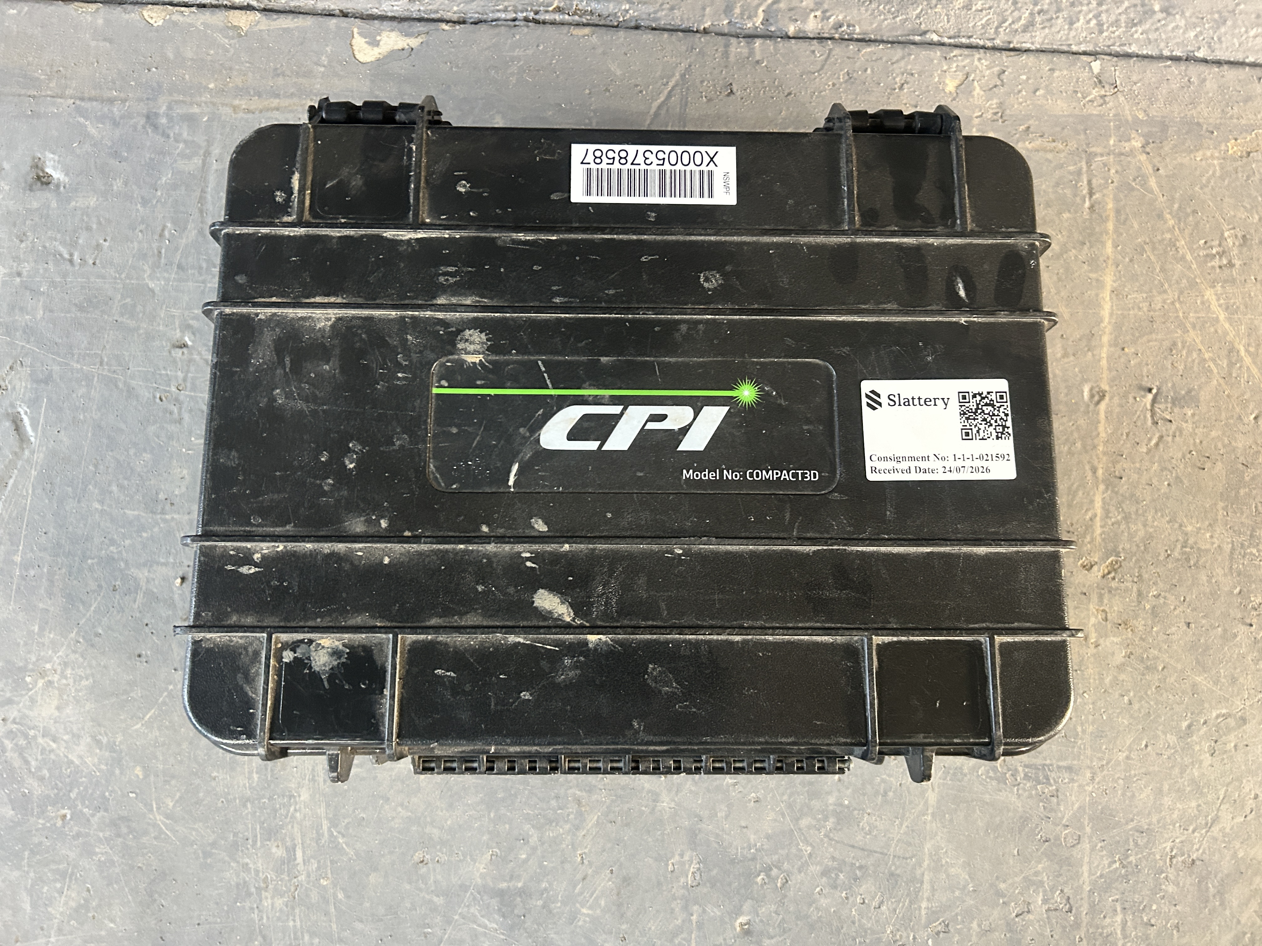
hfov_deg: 67.3
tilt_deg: -79.9
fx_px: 948
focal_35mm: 26
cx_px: 631
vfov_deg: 53.1
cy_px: 473
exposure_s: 1/42
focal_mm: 5.7
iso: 500
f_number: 1.5
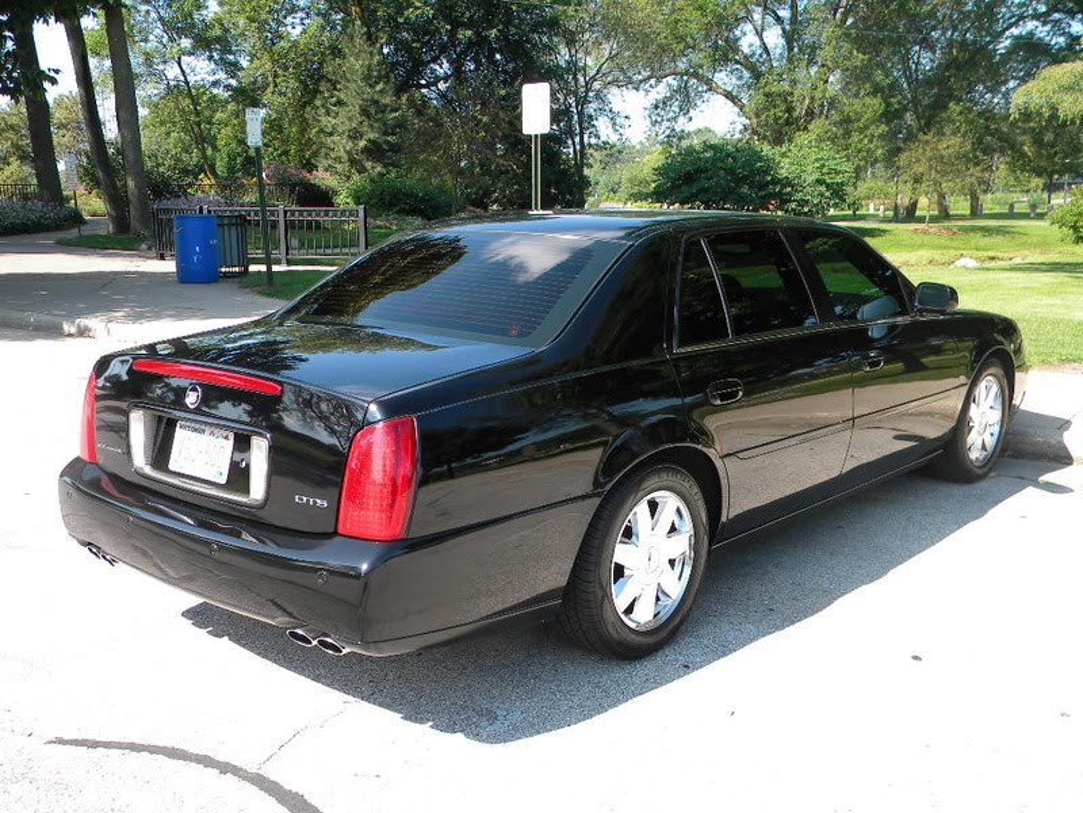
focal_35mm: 36
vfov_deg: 39.7
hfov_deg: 51.4
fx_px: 1126
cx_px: 542
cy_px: 406
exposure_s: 1/271
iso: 80
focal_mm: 6.4
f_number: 3.7
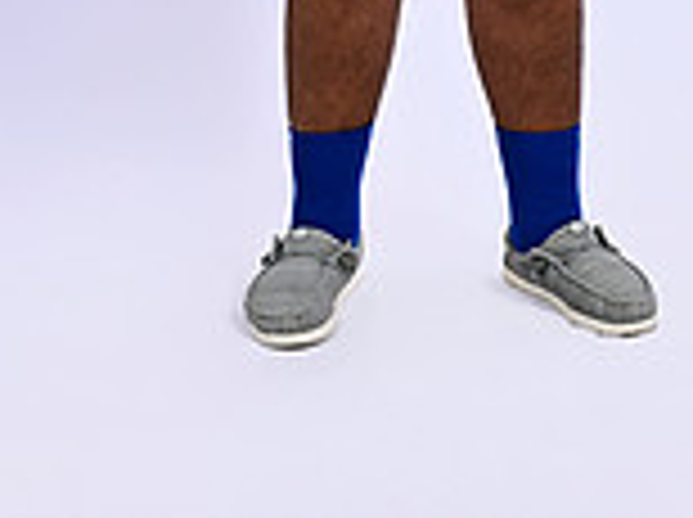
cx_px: 414
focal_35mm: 149
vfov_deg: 9.3
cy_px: -491
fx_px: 2978
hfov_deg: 13.3
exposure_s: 1/200
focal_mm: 53
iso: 160
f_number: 7.1
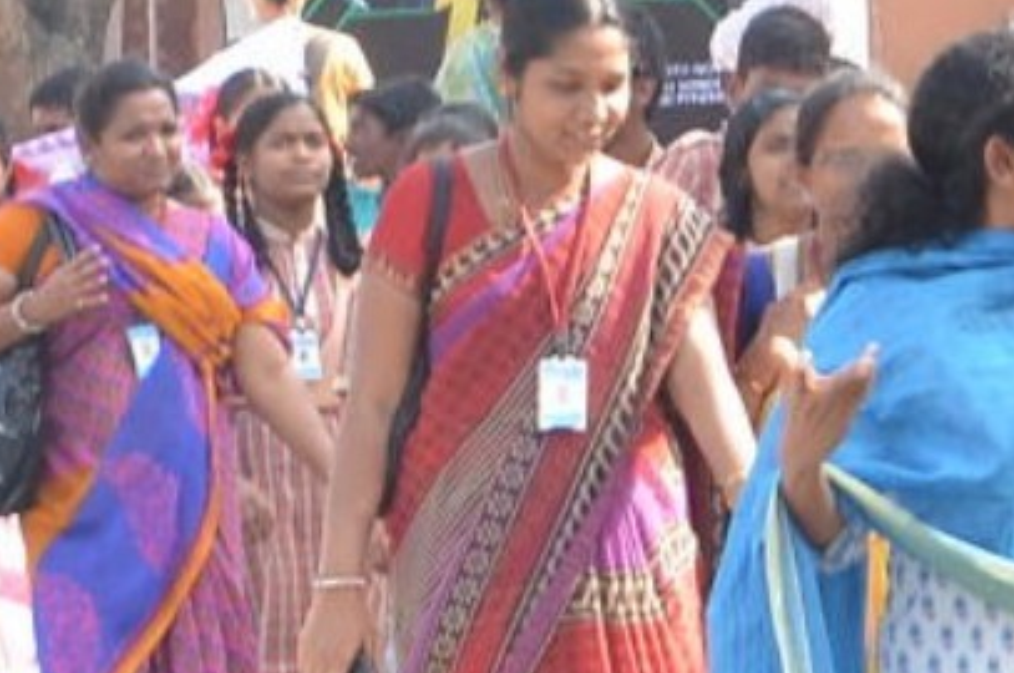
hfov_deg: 4.7
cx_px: 2001
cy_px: 309
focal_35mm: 434
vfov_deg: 3.2
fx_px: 12205
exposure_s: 1/125
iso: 400
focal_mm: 52
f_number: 6.3
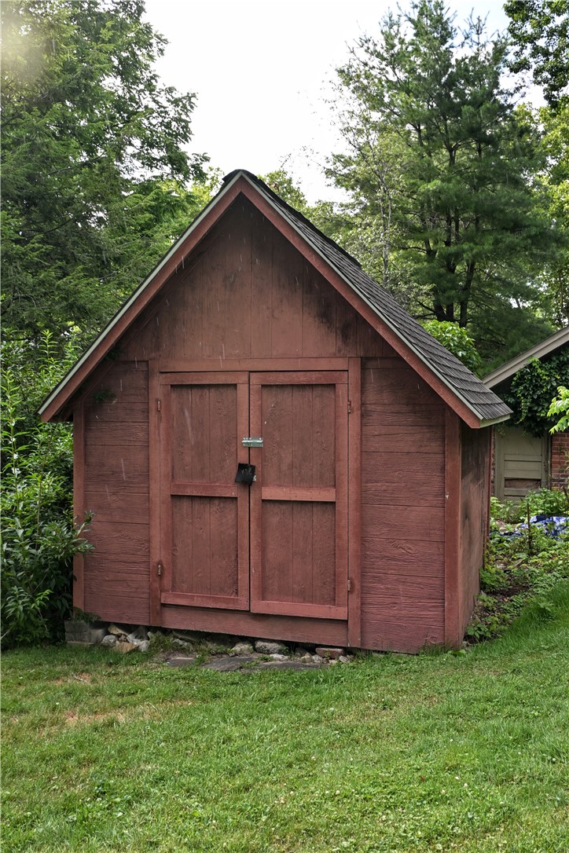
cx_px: 284
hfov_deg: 40.0
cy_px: 426
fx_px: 782
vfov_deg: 57.2
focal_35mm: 33
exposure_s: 1/125
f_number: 5.6
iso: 140
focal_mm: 22
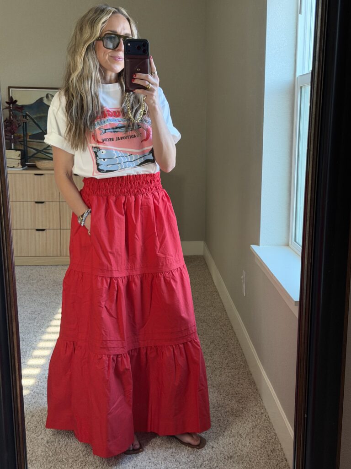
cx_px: 176
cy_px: 234
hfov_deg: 30.3
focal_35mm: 48
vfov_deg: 39.7
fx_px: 649
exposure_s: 1/60
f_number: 1.78
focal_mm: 6.76
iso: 200
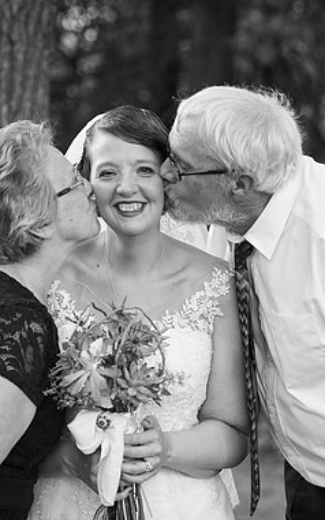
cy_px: 261
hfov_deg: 9.9
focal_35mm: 132
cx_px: 198
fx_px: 1871
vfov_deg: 15.8
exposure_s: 1/200
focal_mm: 82
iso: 400
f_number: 2.8
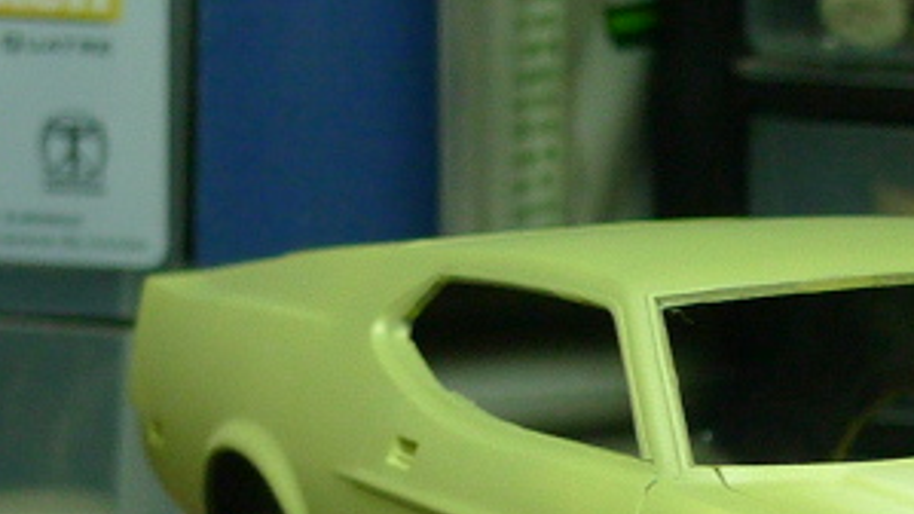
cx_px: 945
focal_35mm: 184
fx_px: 4458
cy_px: 679
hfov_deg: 11.6
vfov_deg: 6.5
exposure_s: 1/60
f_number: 2.5
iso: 250
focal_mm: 9.3
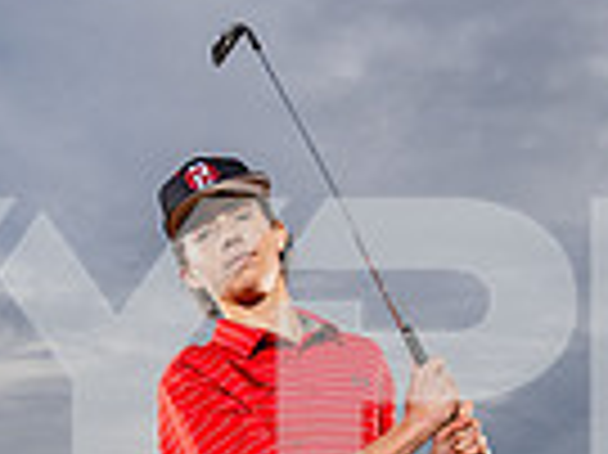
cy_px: 656
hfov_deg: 30.2
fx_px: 1123
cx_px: 234
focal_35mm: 64
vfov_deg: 20.1
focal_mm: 20
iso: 100
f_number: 4
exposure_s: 1/1000
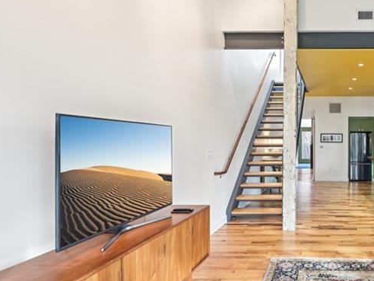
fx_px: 303
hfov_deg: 57.4
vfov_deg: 49.7
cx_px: 312
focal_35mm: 28
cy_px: 140
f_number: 9
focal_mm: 14
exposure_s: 1/8
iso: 200
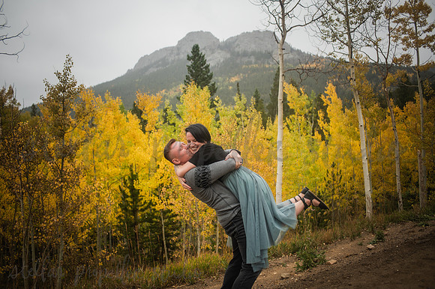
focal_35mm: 28
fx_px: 338
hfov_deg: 65.5
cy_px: 144
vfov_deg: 46.4
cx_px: 218
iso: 320
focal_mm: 28
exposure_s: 1/125
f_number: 2.8
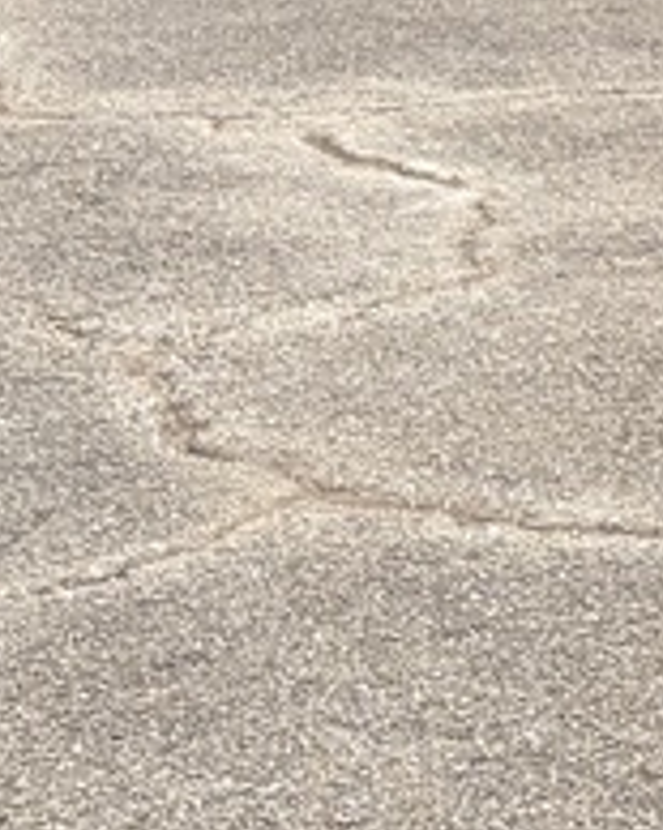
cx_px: 1779
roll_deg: +0.7
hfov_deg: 9.7
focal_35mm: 134
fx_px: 3289
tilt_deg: -13.8
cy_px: 188
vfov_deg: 14.3
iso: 50
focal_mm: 5.96
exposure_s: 1/3448
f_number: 1.6
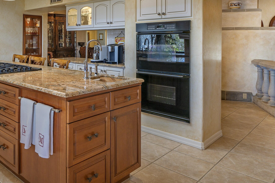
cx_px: 70
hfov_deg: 58.8
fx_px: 229
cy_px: 43
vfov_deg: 42.1
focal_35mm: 30
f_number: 8
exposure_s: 1/8
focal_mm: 19
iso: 100
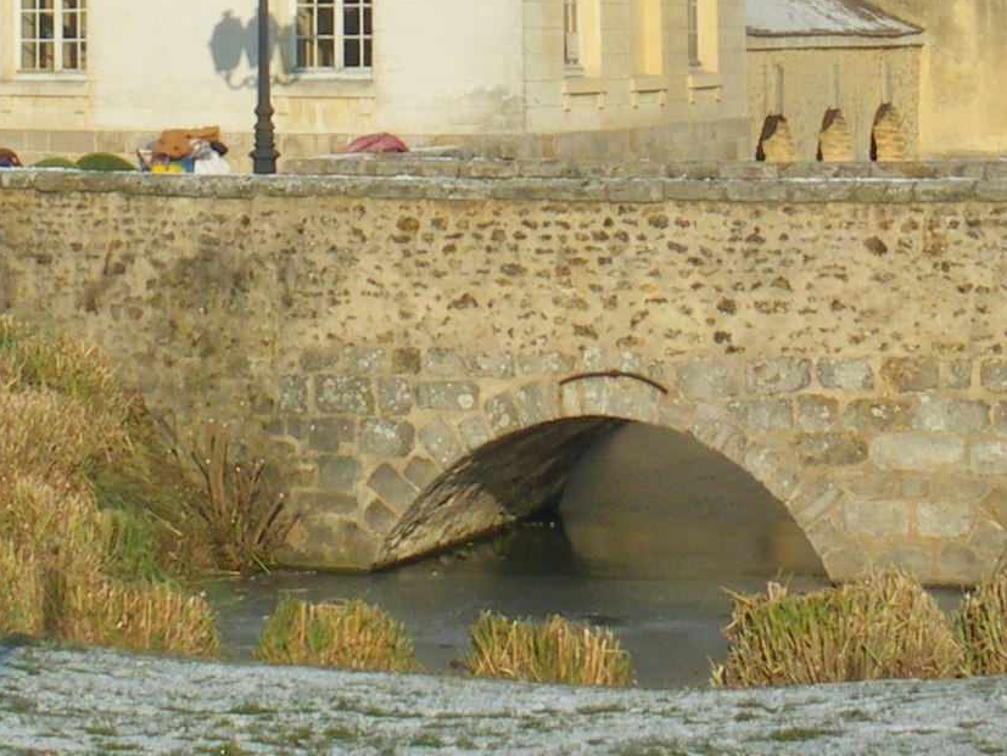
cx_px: 376
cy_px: -345
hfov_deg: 13.9
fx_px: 4133
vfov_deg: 10.1
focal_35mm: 142
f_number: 5.4
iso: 64
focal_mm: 6.3
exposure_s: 1/400
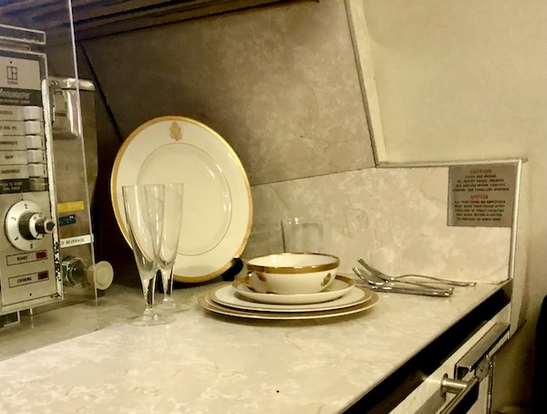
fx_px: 444
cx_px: 274
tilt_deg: -10.2
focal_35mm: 28
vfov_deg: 50.0
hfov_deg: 63.3
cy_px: 207
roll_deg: +3.4
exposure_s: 1/4
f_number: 1.8
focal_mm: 4
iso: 100
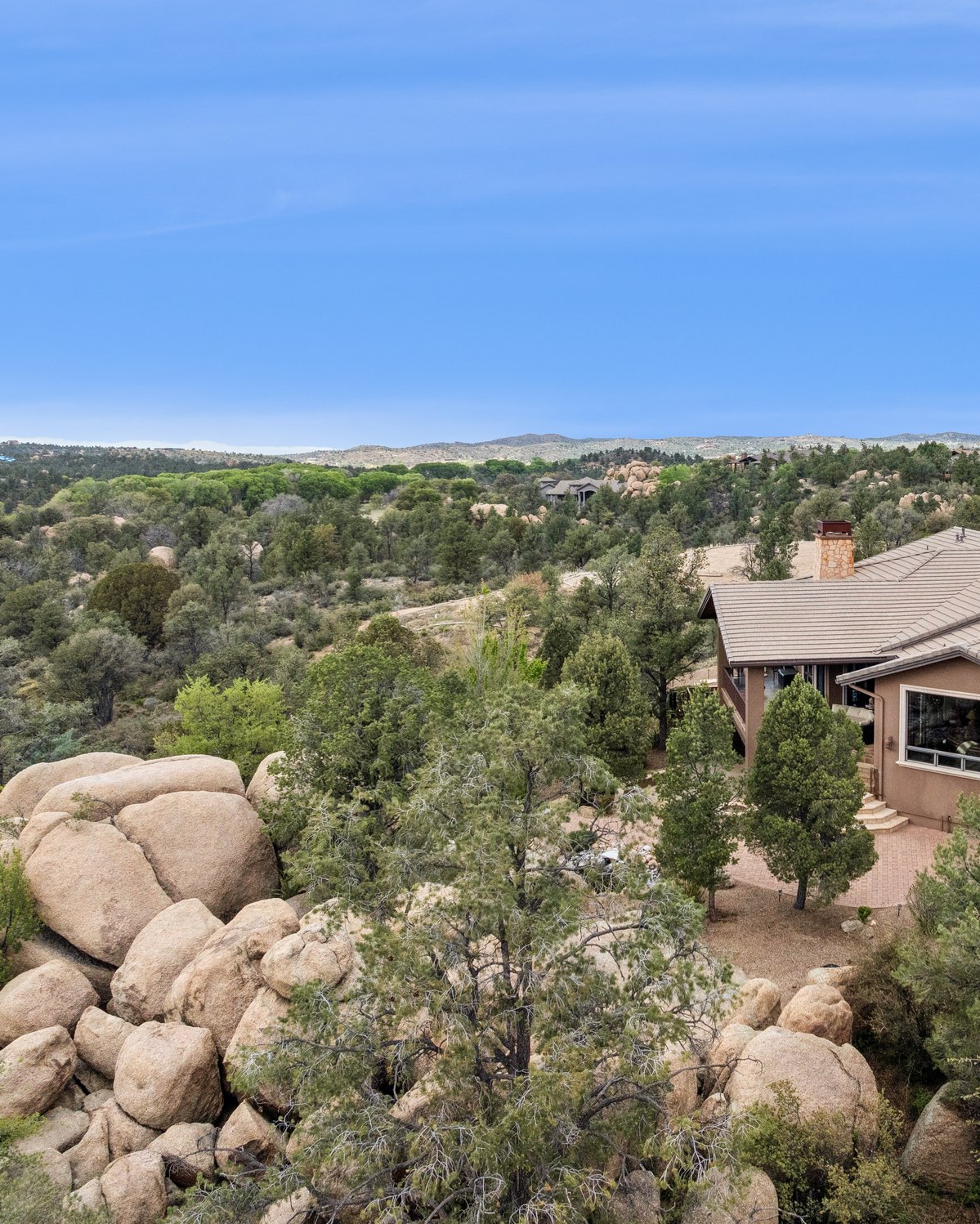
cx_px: 741
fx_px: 1160
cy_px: 608
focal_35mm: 32
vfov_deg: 55.7
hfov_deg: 44.2
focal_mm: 12.3
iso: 200
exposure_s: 1/640
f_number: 7.1
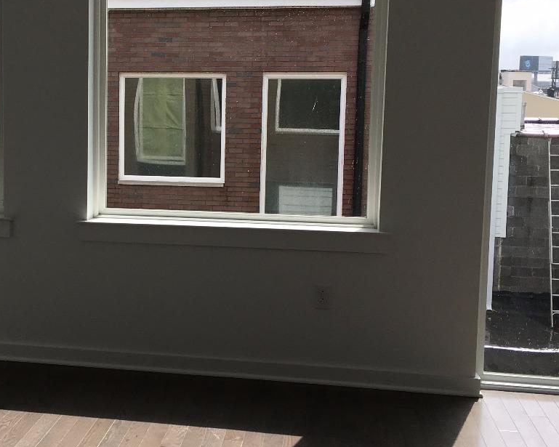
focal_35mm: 53
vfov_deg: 28.6
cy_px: 191
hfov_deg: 34.6
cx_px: 143
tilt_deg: -4.9
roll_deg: -0.3
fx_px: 877
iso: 25
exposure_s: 1/582
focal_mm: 4.15
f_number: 2.2
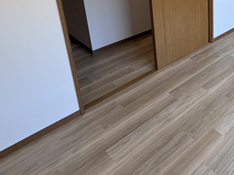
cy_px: -3
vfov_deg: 36.3
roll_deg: -0.8
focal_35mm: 35
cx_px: 242
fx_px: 237
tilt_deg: -17.2
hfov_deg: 43.7
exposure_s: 1/99
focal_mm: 2.22
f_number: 2.2
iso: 160
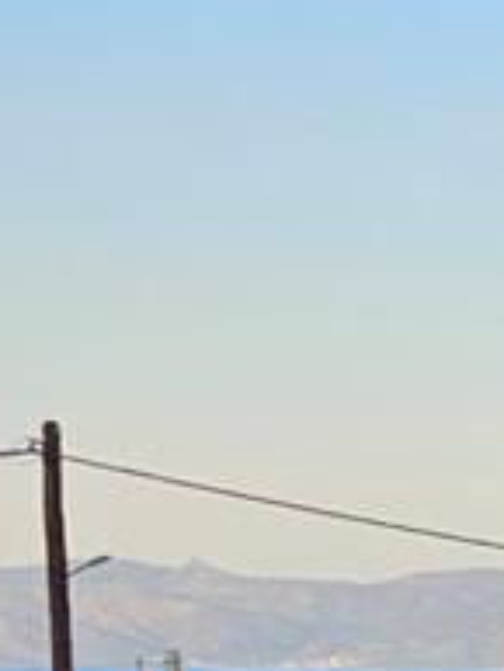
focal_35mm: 191
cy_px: 1307
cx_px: 2444
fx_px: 3704
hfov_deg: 5.8
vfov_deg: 9.7
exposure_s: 1/364
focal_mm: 6.3
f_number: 1.7
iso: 10
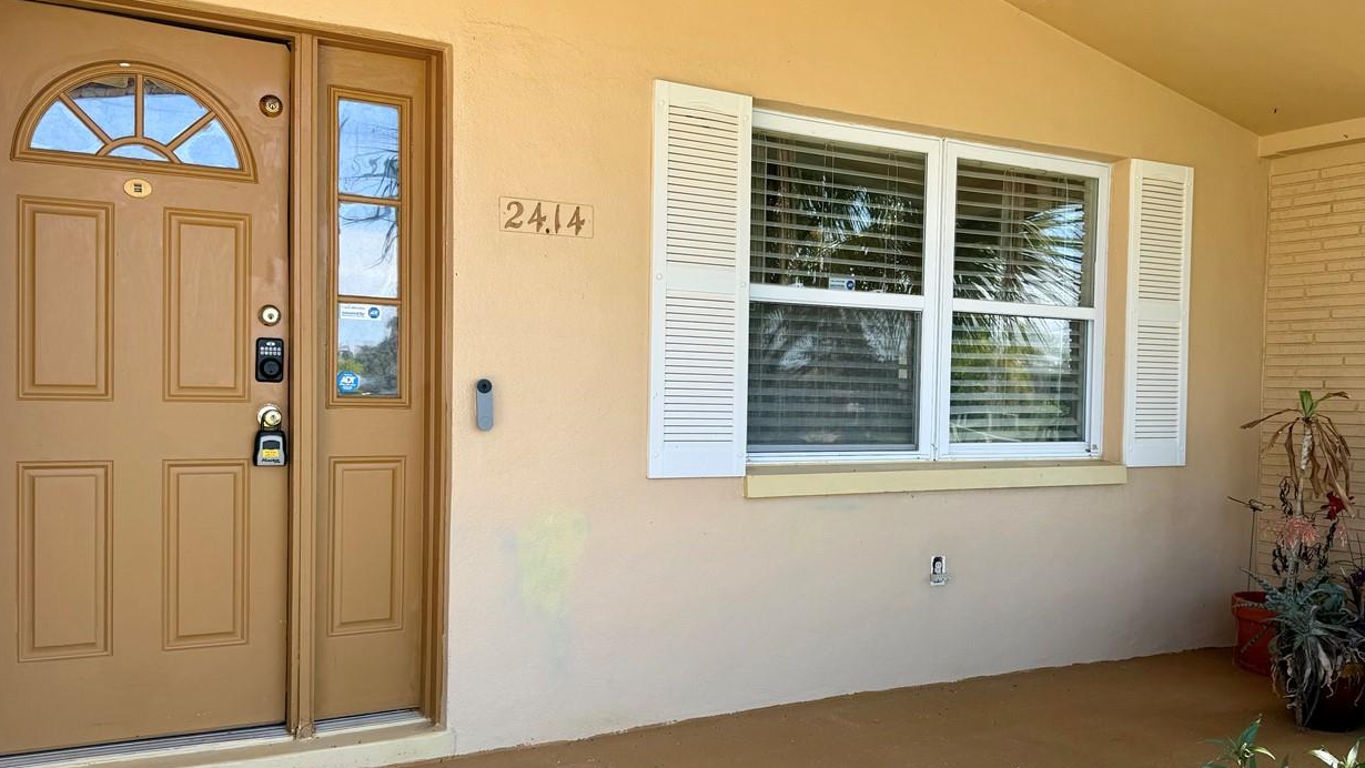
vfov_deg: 34.6
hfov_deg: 57.8
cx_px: 788
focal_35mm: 34
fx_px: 1231
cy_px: 434
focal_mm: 6.76
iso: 80
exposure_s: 1/967
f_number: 1.78
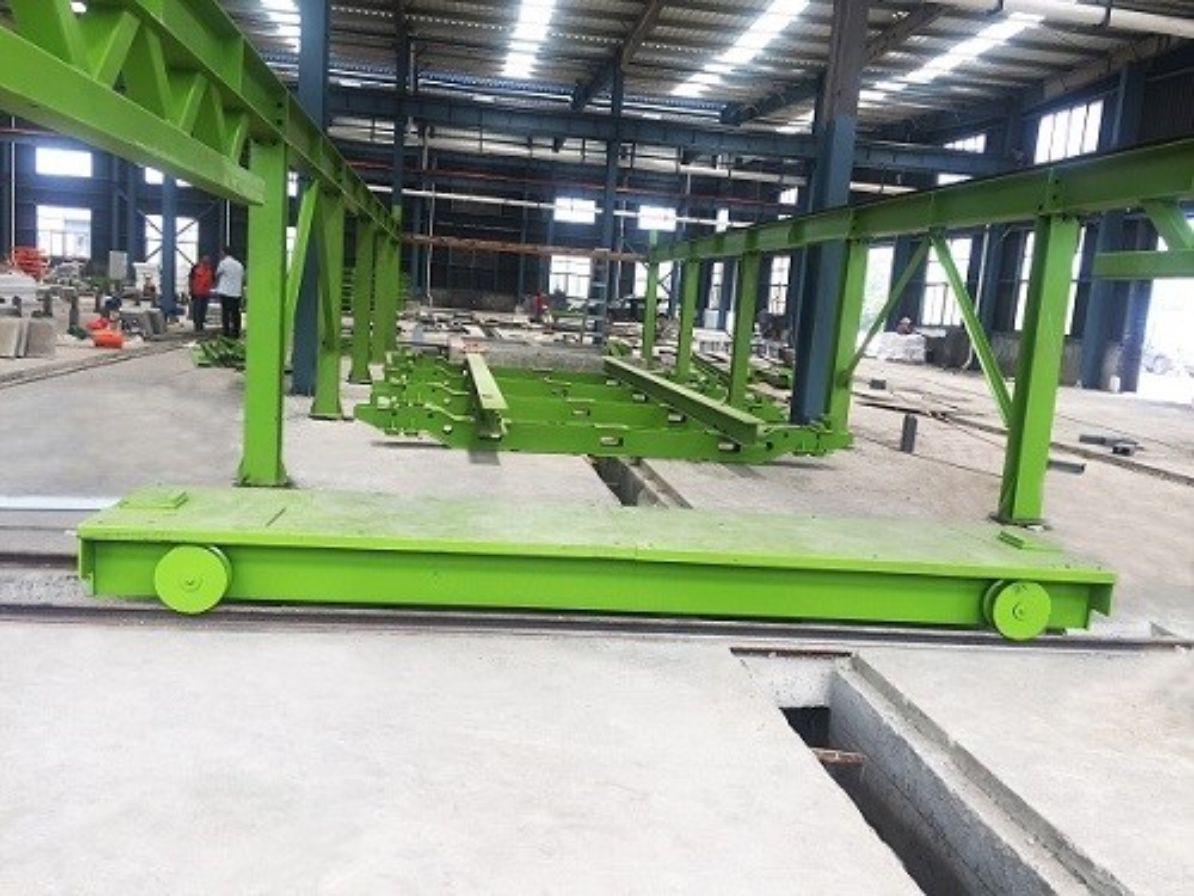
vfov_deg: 48.2
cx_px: 597
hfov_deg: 61.7
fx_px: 1000
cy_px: 448
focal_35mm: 29
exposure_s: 1/112
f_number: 2.2
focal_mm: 4.15
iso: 32
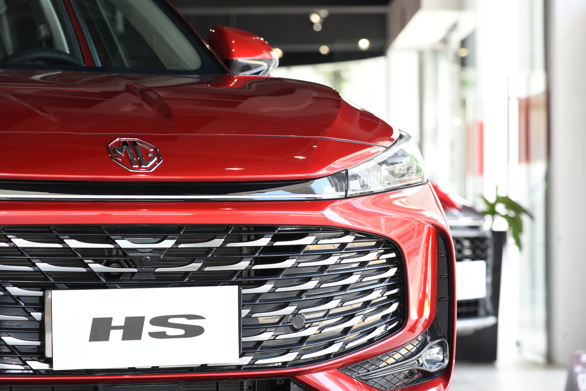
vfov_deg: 9.5
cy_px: 196
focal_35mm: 145
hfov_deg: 14.1
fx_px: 2361
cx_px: 293
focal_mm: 145
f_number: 8
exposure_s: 1/50
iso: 400
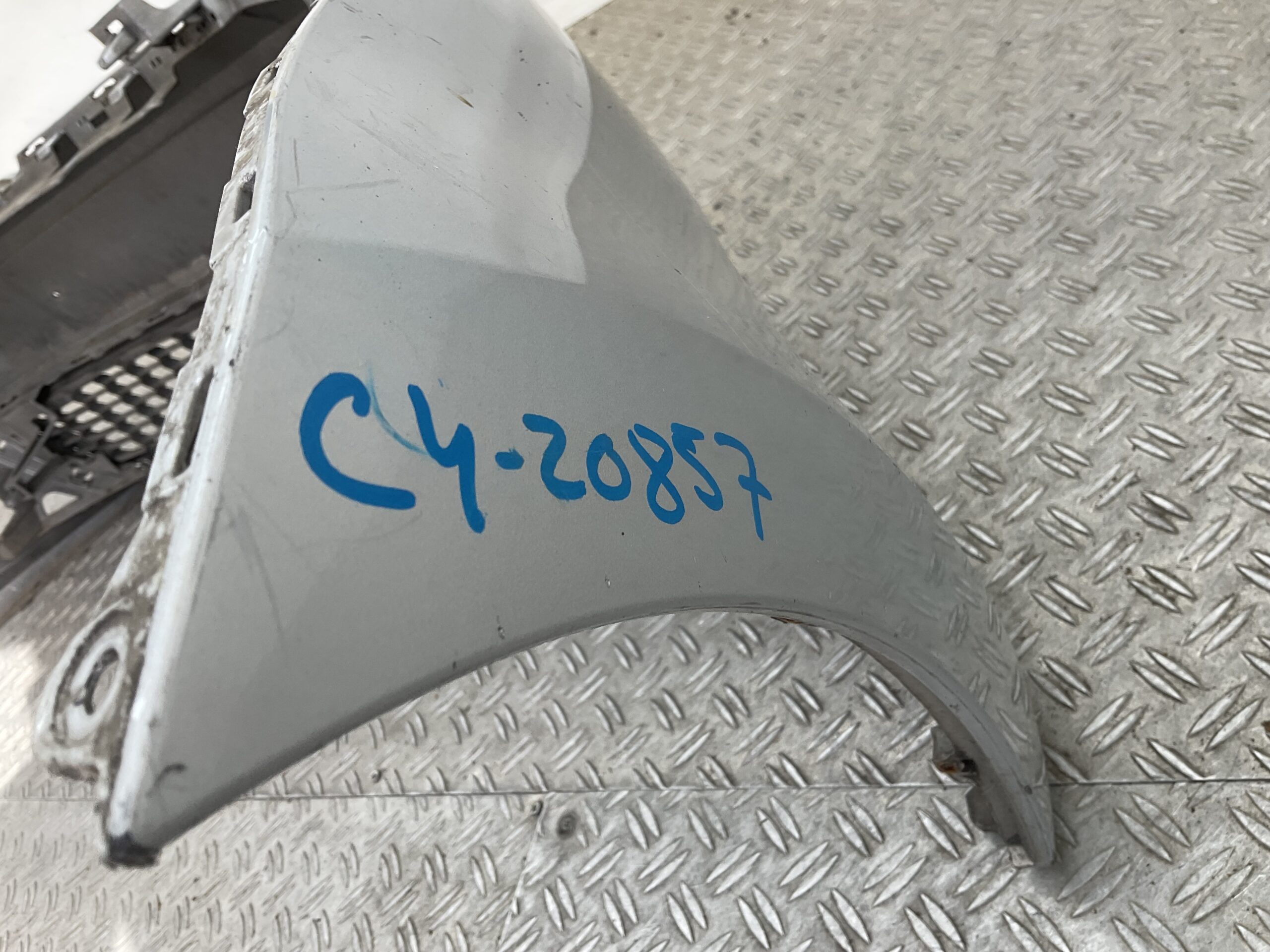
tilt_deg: -35.0
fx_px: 1064
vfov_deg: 48.2
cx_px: 635
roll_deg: +43.6
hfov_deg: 61.7
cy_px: 476
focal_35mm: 29
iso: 16
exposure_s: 1/100
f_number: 1.8
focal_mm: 3
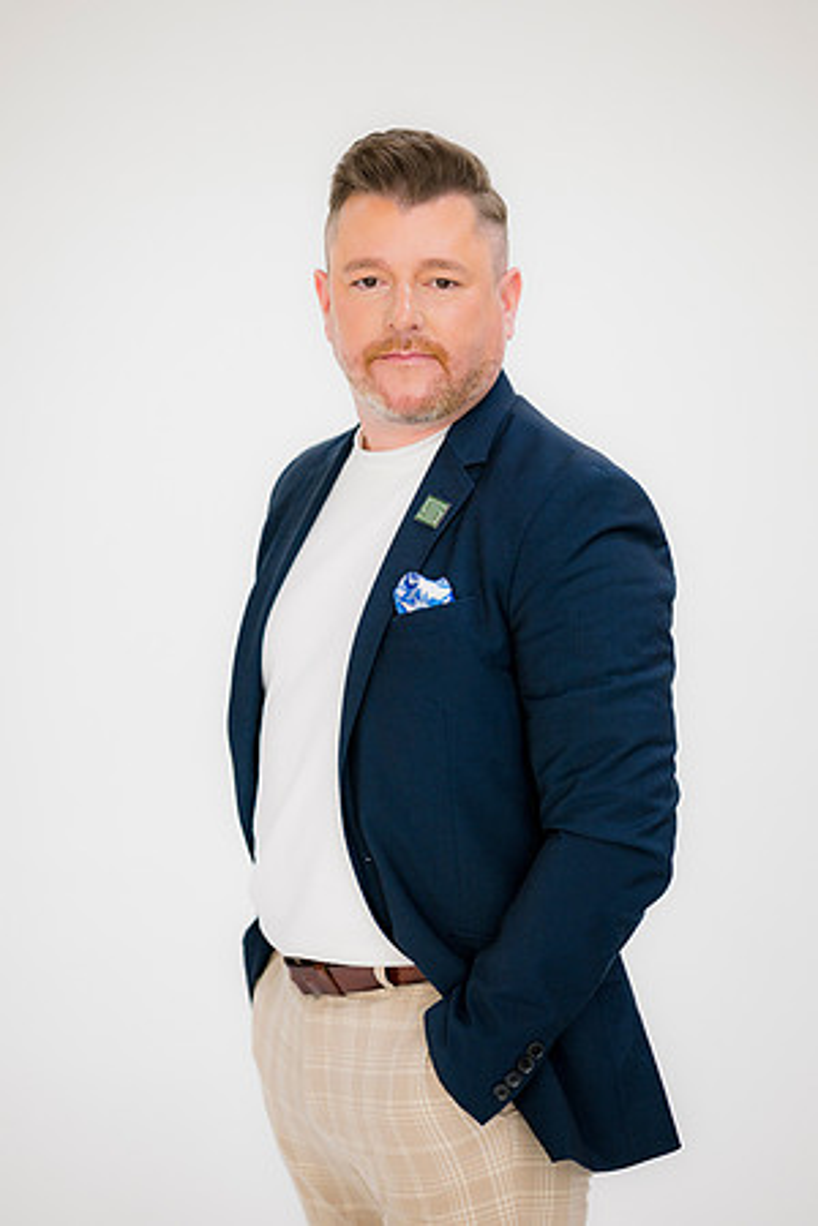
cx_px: 409
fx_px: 2897
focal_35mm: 85
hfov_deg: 16.1
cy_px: 613
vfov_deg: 23.9
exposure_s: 1/125
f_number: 2.2
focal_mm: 85
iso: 200
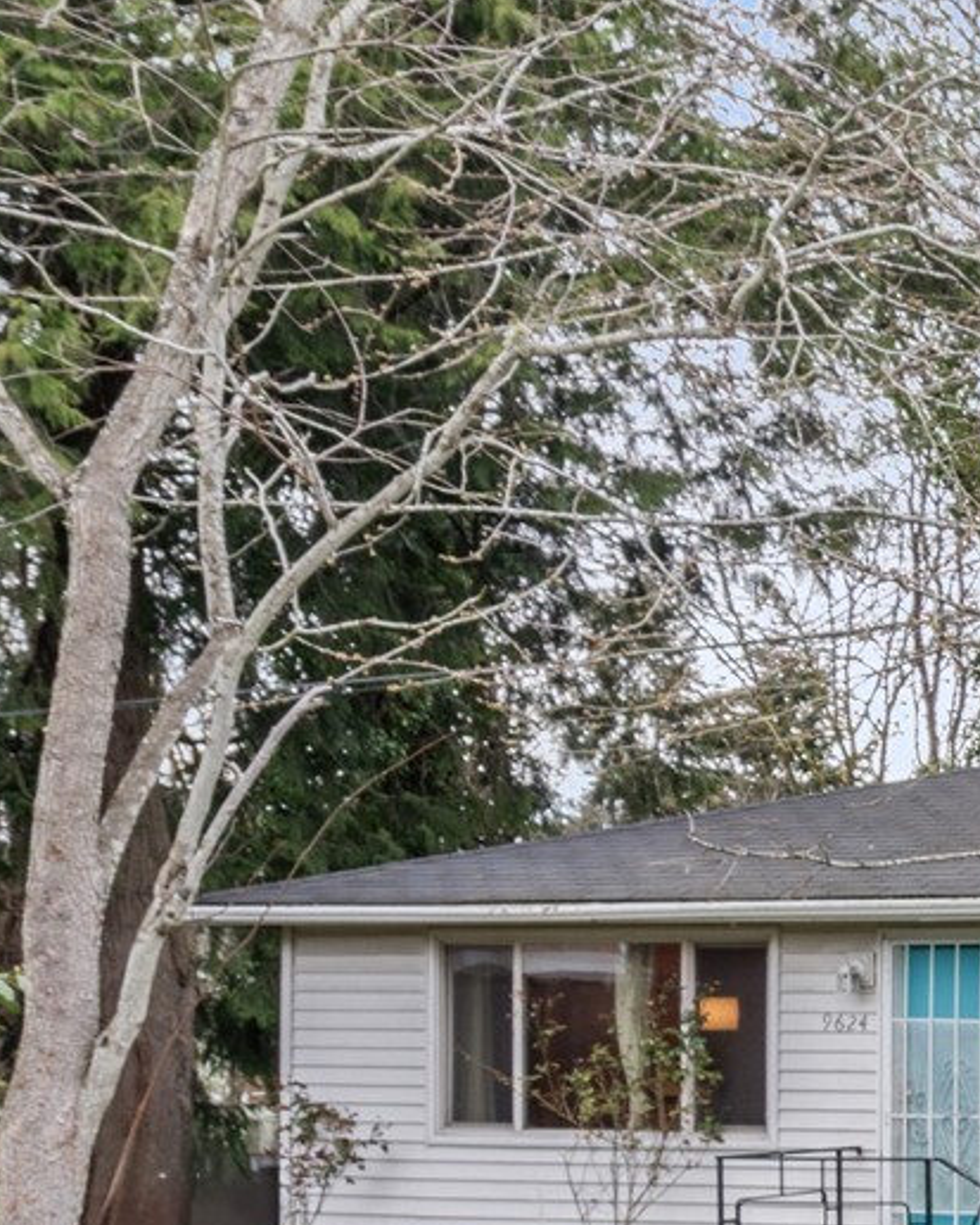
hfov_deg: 16.1
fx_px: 2682
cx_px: 1959
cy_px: 989
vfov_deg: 25.3
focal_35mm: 74
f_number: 9
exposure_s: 1/80
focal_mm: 16
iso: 250
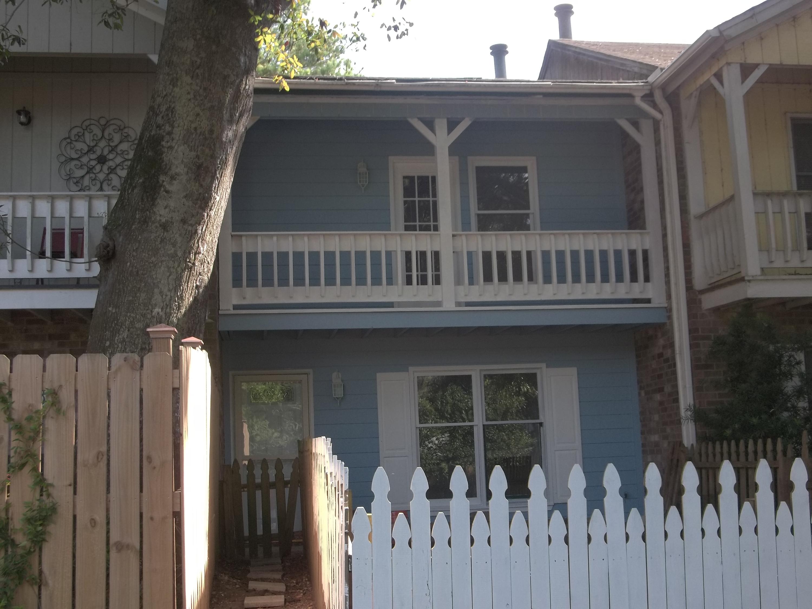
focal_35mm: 46
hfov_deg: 41.2
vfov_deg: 31.5
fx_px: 1079
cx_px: 406
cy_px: 304
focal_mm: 8.3
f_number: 3.7
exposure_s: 1/125
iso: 80
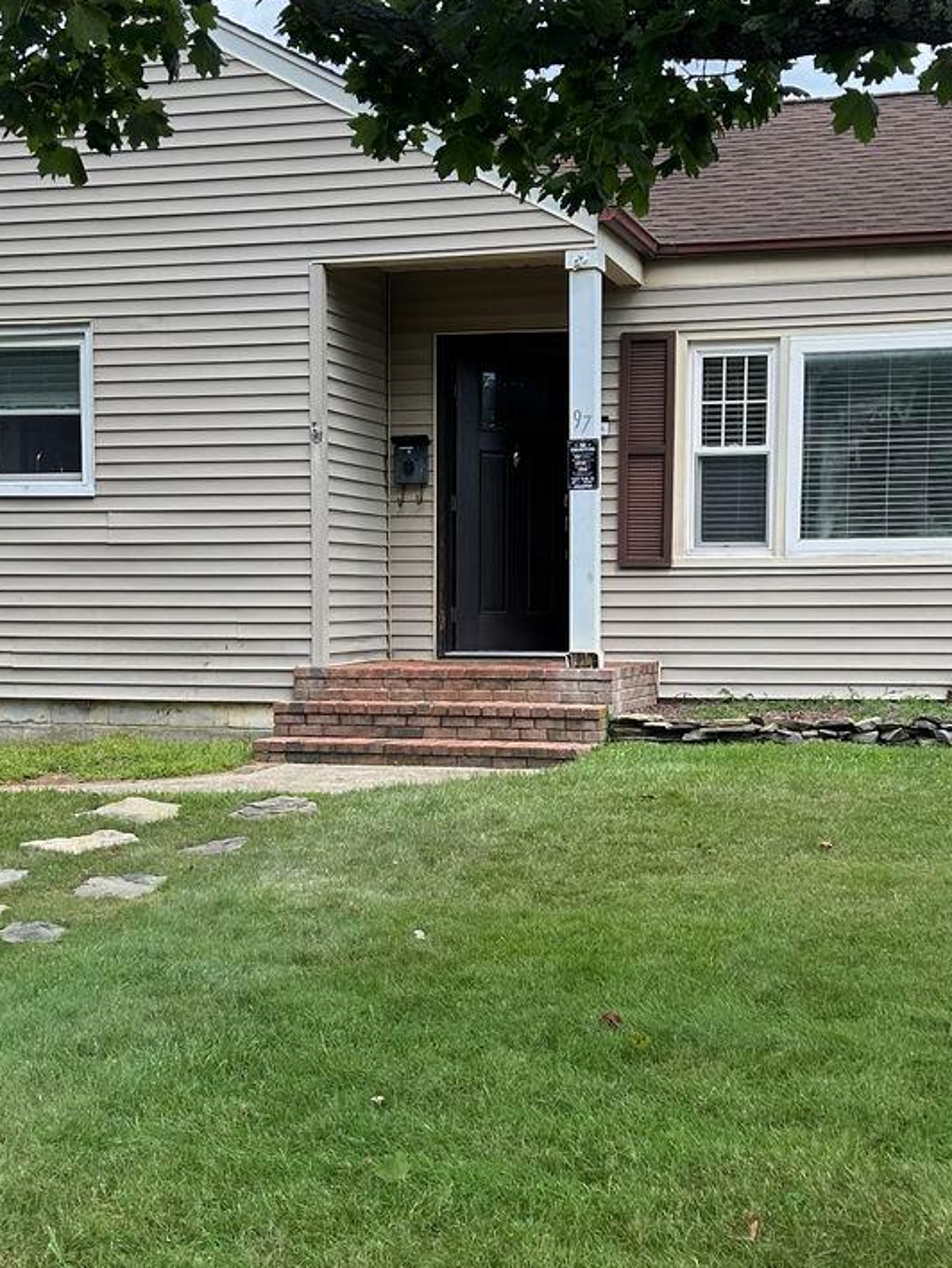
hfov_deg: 26.6
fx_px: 2016
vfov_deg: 34.8
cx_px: 482
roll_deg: -0.3
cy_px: 760
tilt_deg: -4.2
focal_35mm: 55
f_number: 1.5
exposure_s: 1/940
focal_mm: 5.7
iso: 50
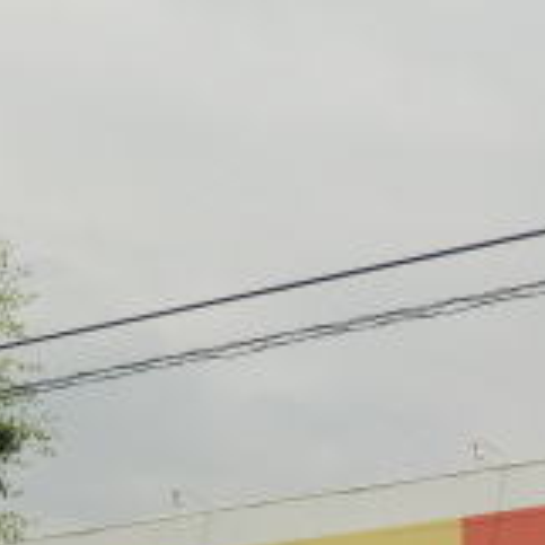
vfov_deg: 16.5
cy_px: 619
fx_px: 1817
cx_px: 538
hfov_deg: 16.7
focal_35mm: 102
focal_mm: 5.2
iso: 80
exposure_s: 1/400
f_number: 7.9
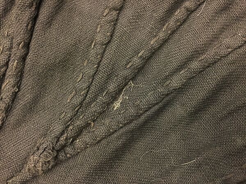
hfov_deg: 58.4
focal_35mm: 31
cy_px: 92
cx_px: 123
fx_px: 220
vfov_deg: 45.4
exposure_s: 1/15
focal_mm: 3.3
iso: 250
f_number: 2.4
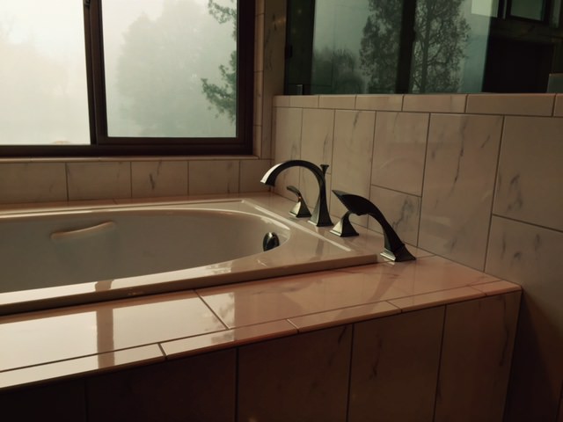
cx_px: 282
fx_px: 472
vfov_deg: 48.2
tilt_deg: -13.1
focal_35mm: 29
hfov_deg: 61.7
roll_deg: -3.2
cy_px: 211
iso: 32
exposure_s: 1/178
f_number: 2.2
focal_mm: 4.15
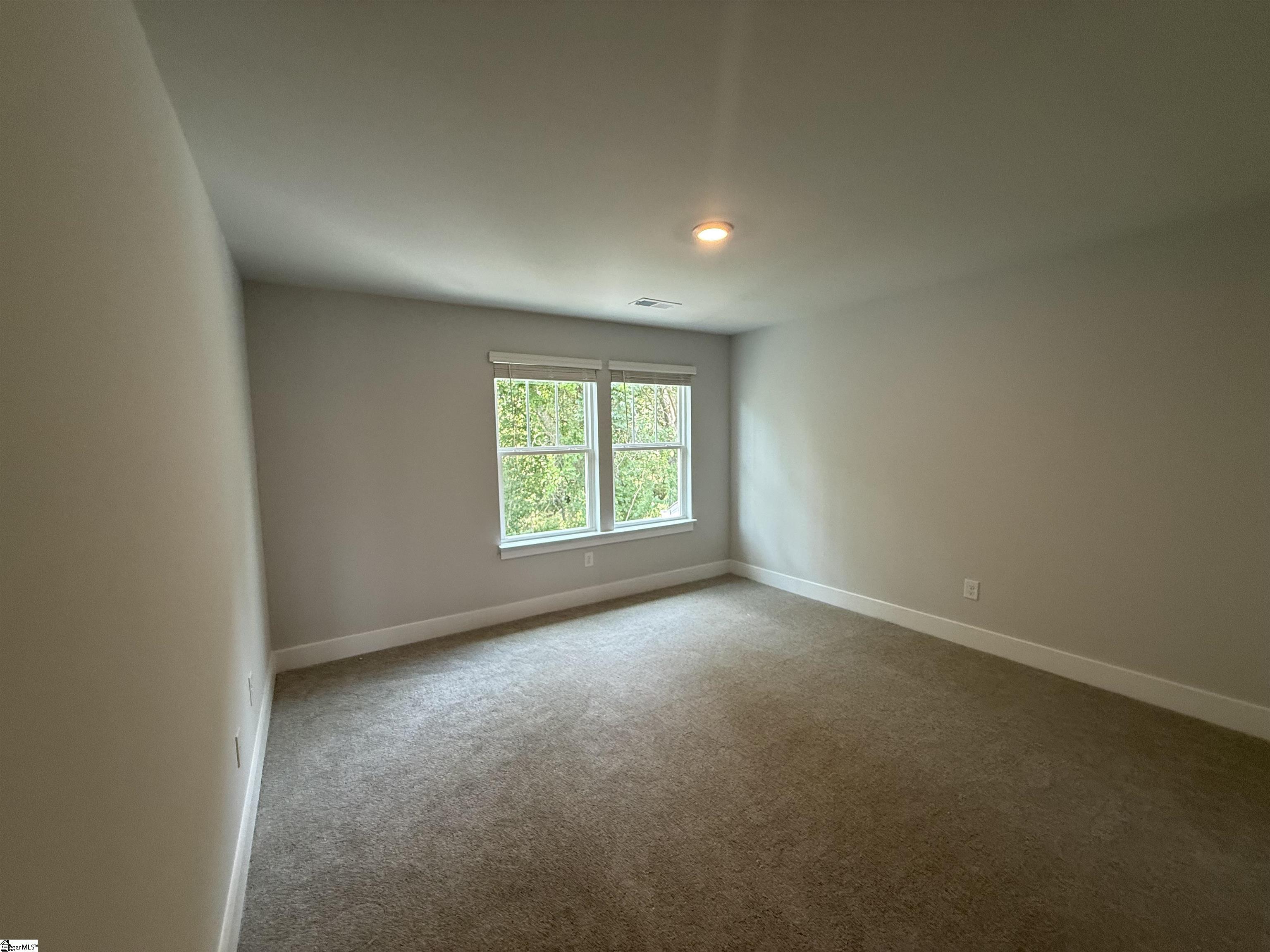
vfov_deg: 85.7
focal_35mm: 14
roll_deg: +0.8
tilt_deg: -4.8
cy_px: 476
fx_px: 514
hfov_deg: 102.1
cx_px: 635
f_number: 2.2
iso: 200
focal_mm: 2.22
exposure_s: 1/120
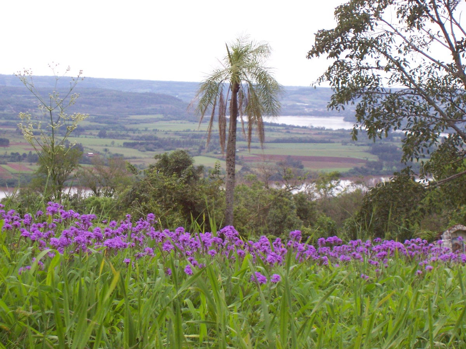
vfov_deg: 14.5
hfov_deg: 19.3
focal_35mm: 102
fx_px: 1373
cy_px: 174
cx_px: 233
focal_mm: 16.8
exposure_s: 1/60
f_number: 4.6
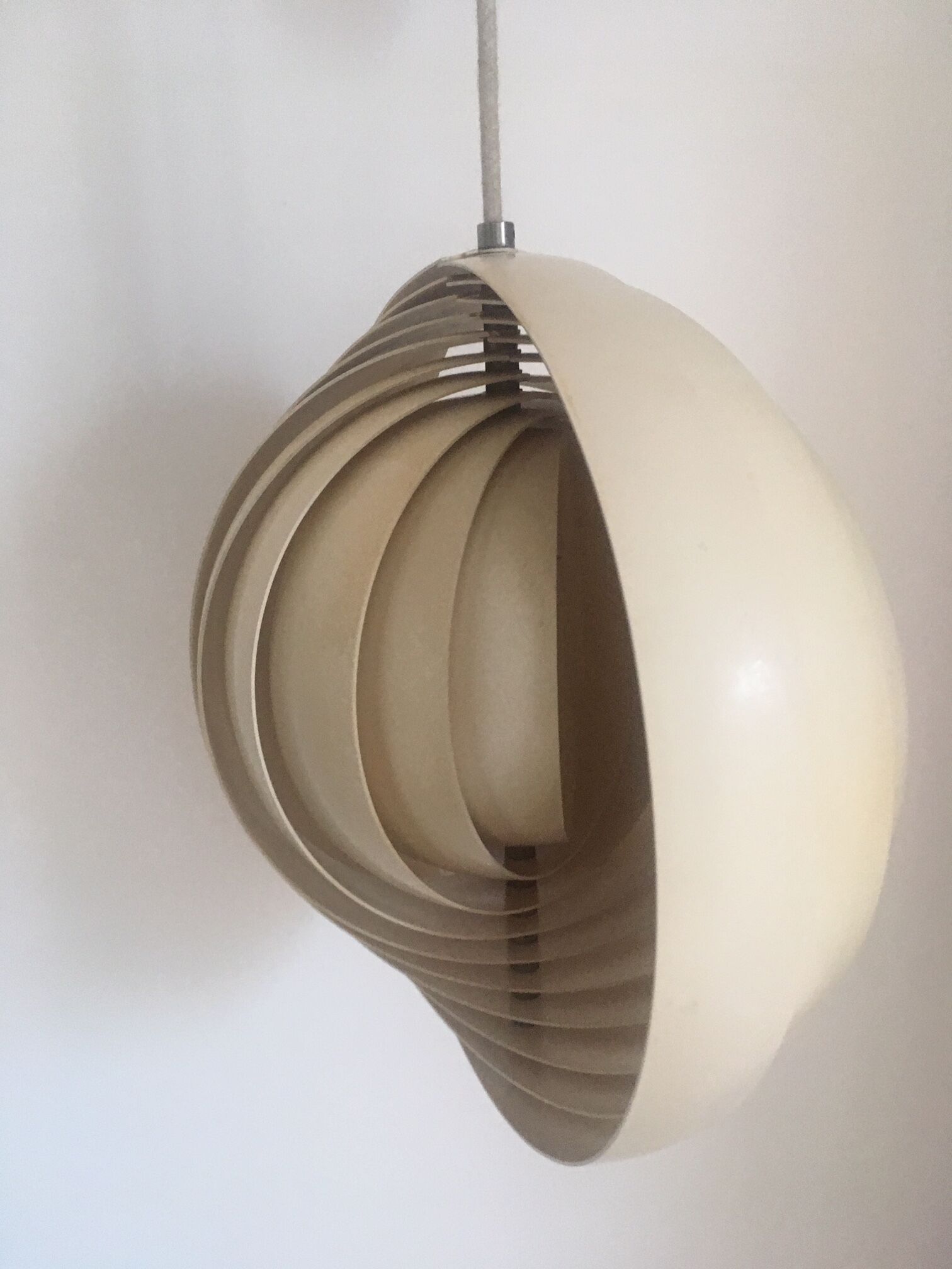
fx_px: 1063
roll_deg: +3.0
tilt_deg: -12.9
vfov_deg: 61.7
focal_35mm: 29
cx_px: 476
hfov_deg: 48.2
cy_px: 634
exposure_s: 1/25
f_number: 2.2
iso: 200
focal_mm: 4.15
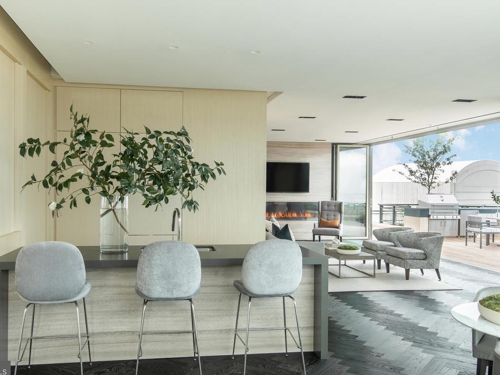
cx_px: 235
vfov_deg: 44.2
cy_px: 190
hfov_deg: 56.8
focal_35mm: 32
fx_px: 462
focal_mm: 29
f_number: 8
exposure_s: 1/10
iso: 64
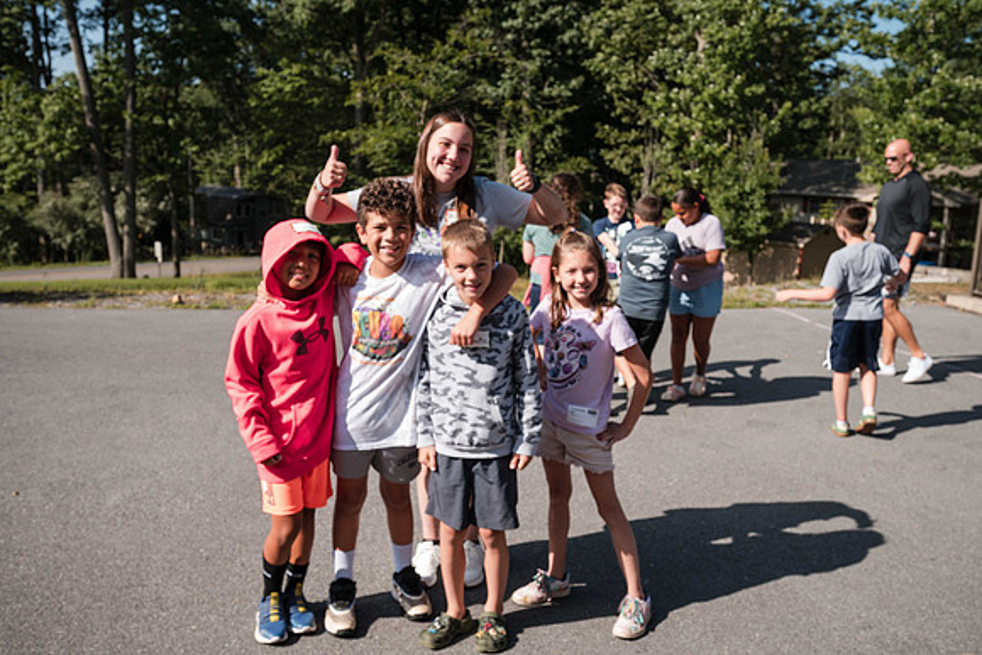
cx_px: 487
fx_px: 861
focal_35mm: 32
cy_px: 319
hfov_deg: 59.4
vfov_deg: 41.7
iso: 100
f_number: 6.3
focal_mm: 30
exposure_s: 1/320
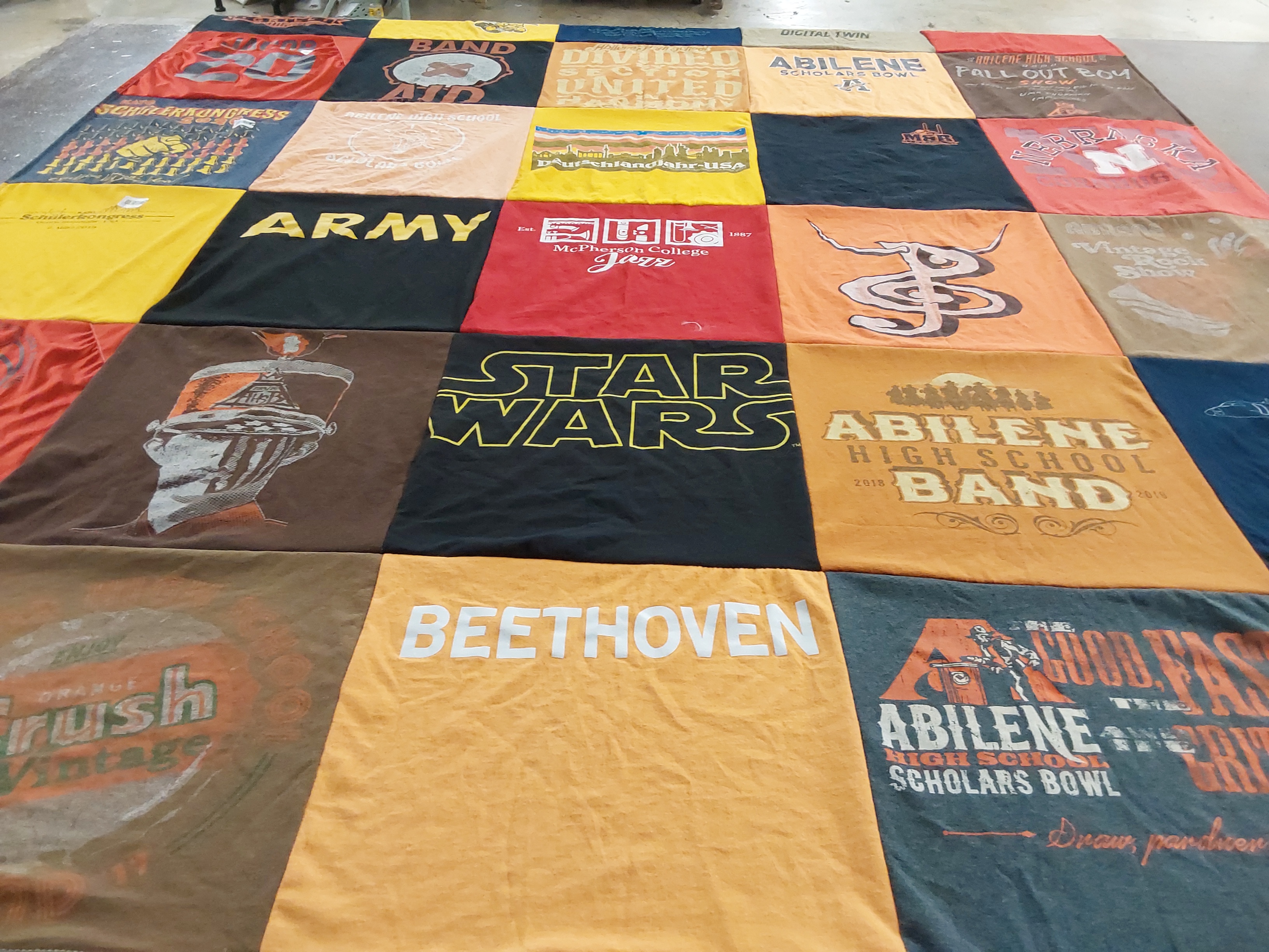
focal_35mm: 28
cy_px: 476
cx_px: 634
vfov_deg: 49.7
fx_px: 1026
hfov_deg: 63.4
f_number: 1.9
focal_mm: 2.91
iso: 200
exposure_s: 1/60
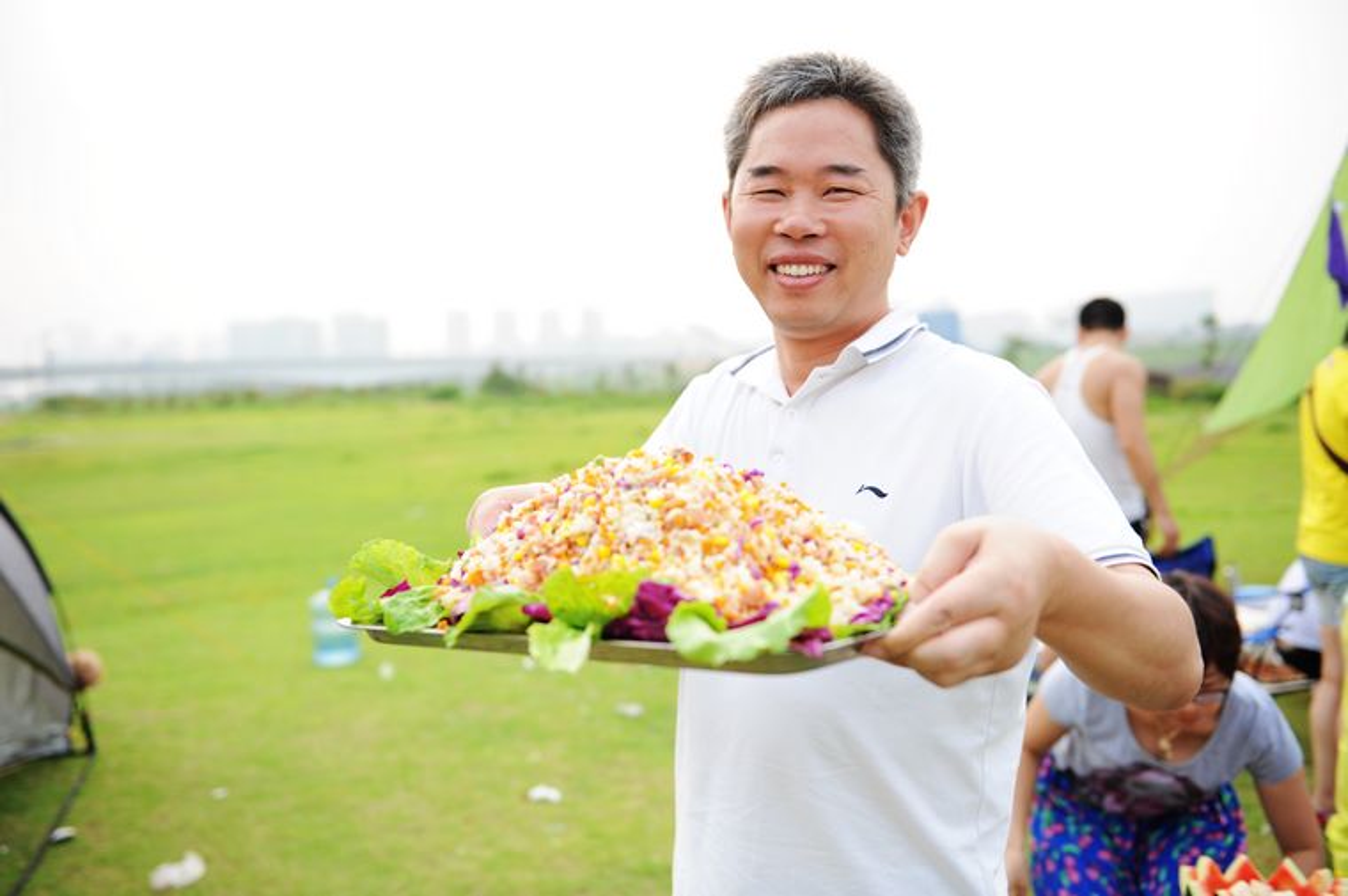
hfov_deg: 50.7
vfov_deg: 35.0
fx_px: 1421
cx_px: 674
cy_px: 448
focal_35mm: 38
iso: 200
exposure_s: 1/400
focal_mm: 38
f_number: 3.2
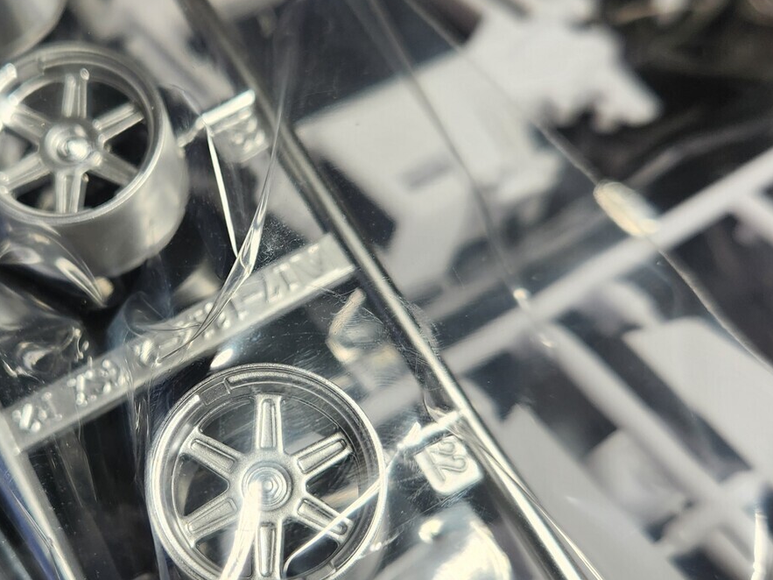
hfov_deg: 37.4
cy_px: 343
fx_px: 1116
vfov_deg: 29.0
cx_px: 207
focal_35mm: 50
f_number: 1.8
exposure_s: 1/180
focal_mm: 5.4
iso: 64
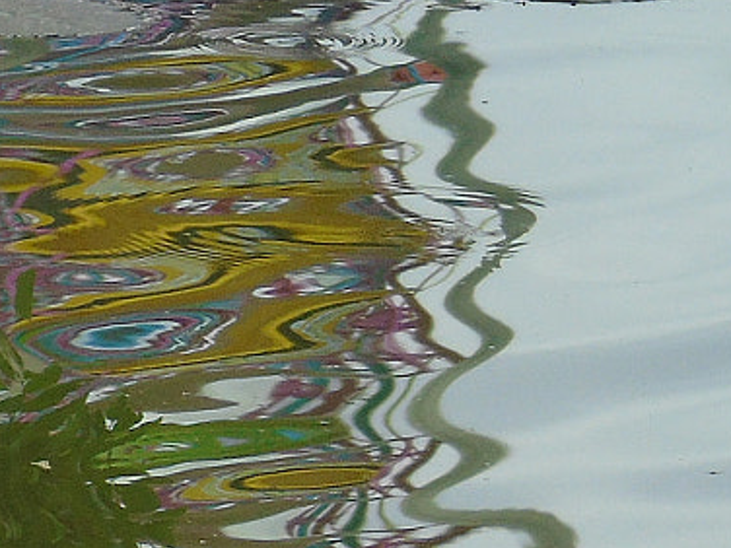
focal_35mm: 792
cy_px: 929
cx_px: -566
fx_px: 16725
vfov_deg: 1.9
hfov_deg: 2.5
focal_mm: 33
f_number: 5
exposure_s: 1/320
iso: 80
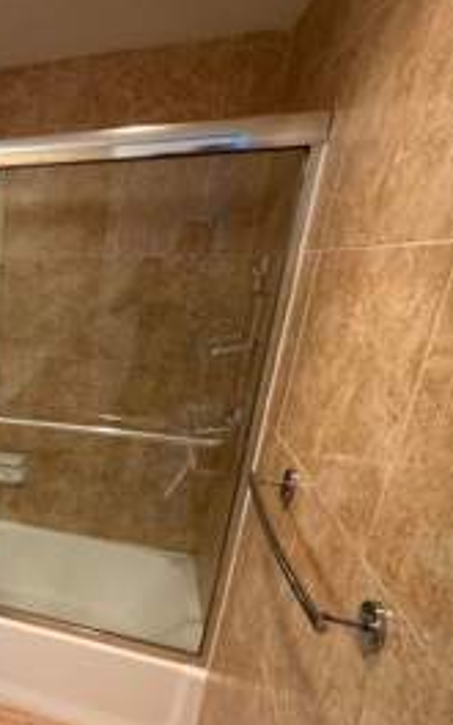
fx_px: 533
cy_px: 437
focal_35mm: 27
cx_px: -77
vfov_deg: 67.7
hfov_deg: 36.6
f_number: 2.2
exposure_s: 1/60
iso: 250
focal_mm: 2.22
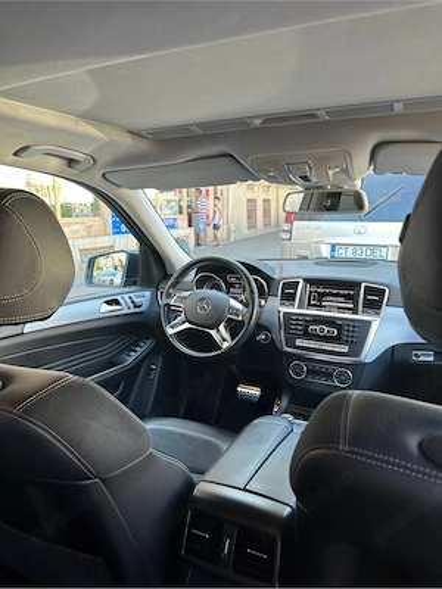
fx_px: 409
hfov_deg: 56.8
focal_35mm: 24
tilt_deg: -10.4
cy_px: 294
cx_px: 221
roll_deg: +0.9
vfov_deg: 71.6
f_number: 1.78
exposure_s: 1/121
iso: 125
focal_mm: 6.86
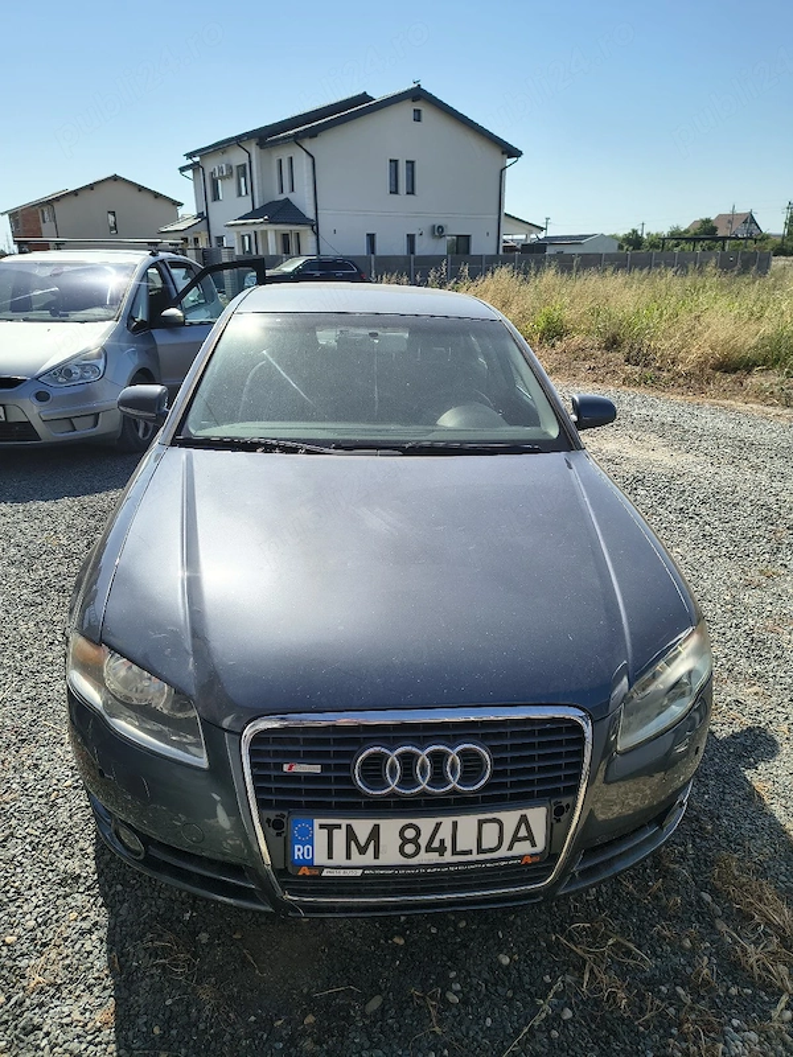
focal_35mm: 24
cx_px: 396
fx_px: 733
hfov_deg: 56.8
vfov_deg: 71.6
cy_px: 528
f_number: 1.8
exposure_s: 1/3333
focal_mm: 5.56
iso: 101
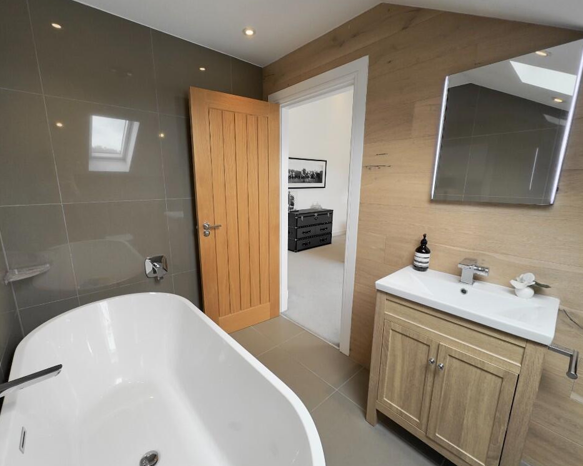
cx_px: 279
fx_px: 259
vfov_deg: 84.0
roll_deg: +0.0
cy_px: 234
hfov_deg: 96.7
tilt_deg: -11.6
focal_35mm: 15
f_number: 2.2
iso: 64
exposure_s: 1/100
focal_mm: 2.22
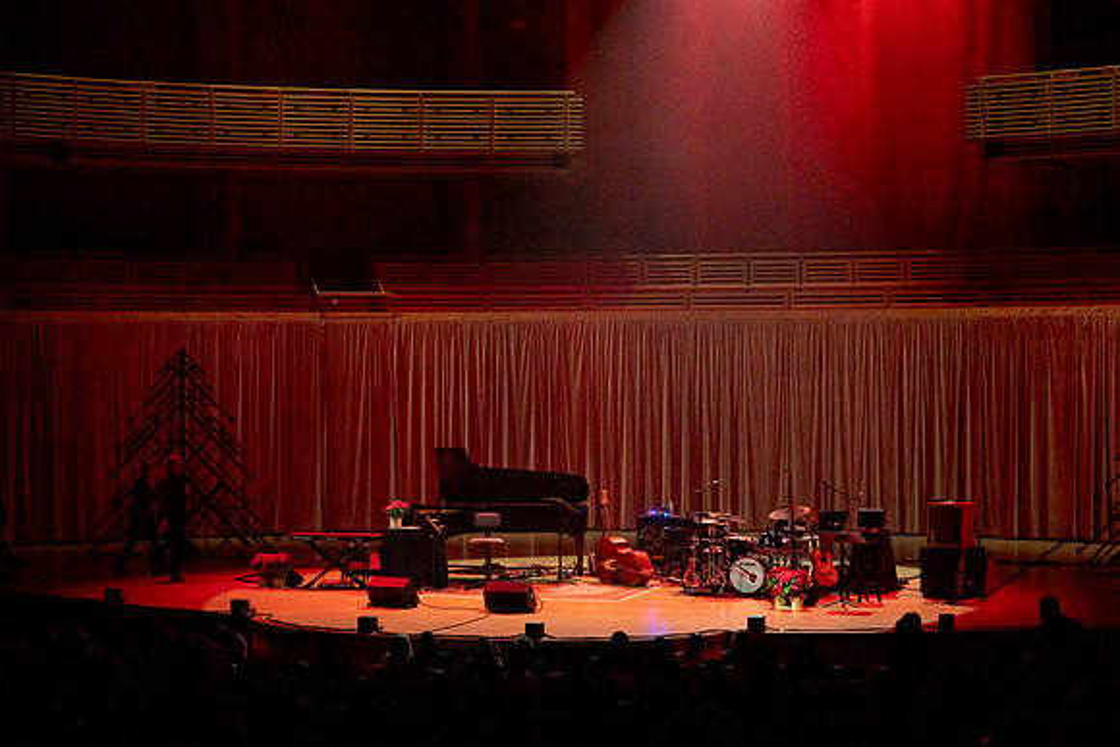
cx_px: 560
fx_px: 2206
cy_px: 374
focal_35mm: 71
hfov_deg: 28.5
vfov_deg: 19.2
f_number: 6.3
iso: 2500
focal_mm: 70
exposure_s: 1/250
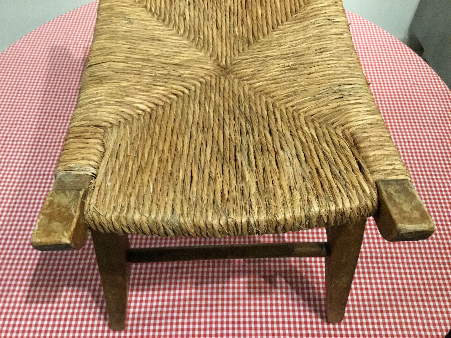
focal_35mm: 31
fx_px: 404
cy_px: 169
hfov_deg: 58.4
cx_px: 226
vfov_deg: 45.4
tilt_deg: -53.8
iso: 250
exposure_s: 1/17
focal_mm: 3.3
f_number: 2.4
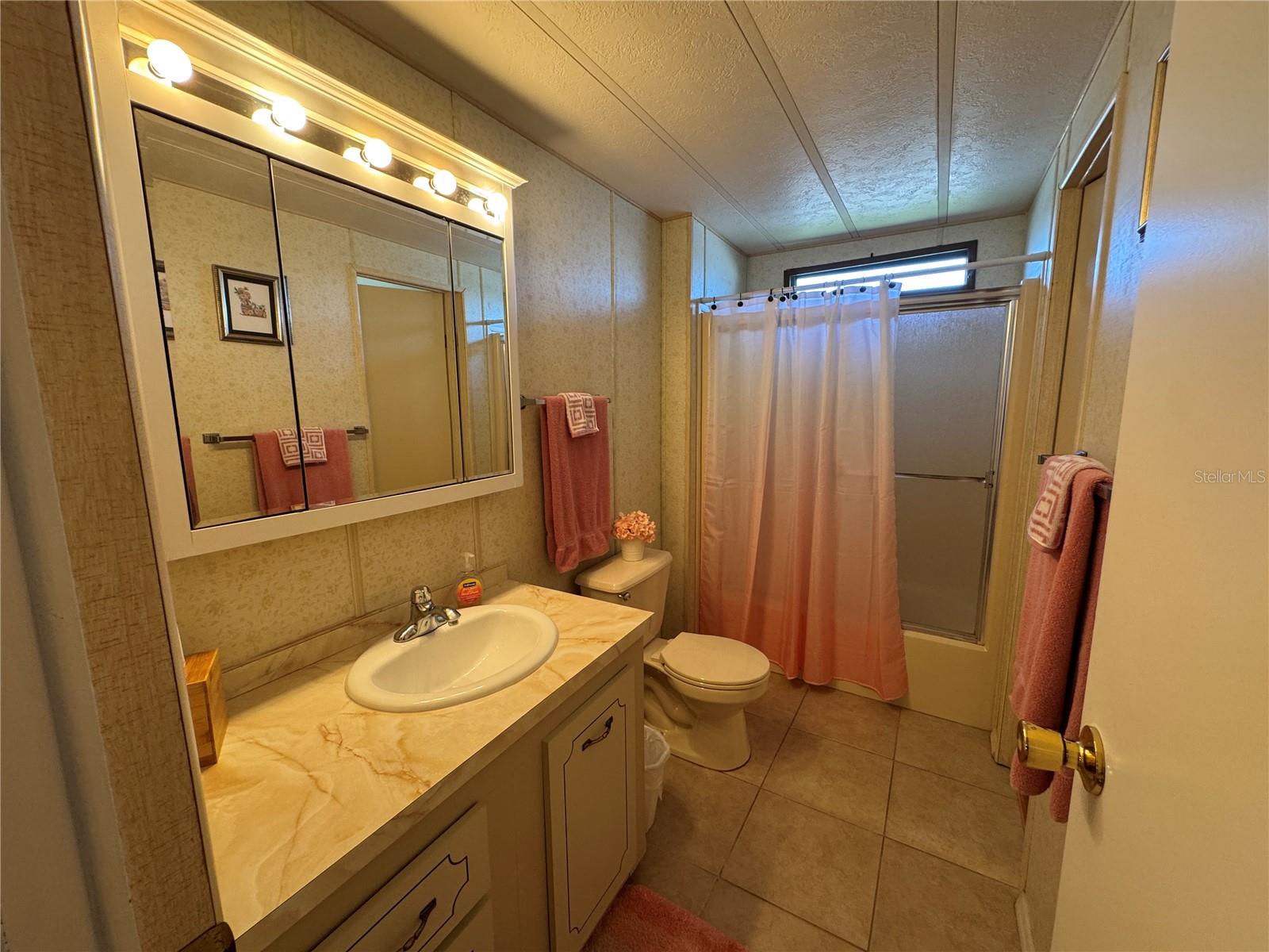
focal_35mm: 14
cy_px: 476
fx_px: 513
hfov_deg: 102.1
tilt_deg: -9.3
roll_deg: +0.0
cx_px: 634
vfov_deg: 85.7
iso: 200
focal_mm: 2.22
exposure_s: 1/60
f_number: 2.2
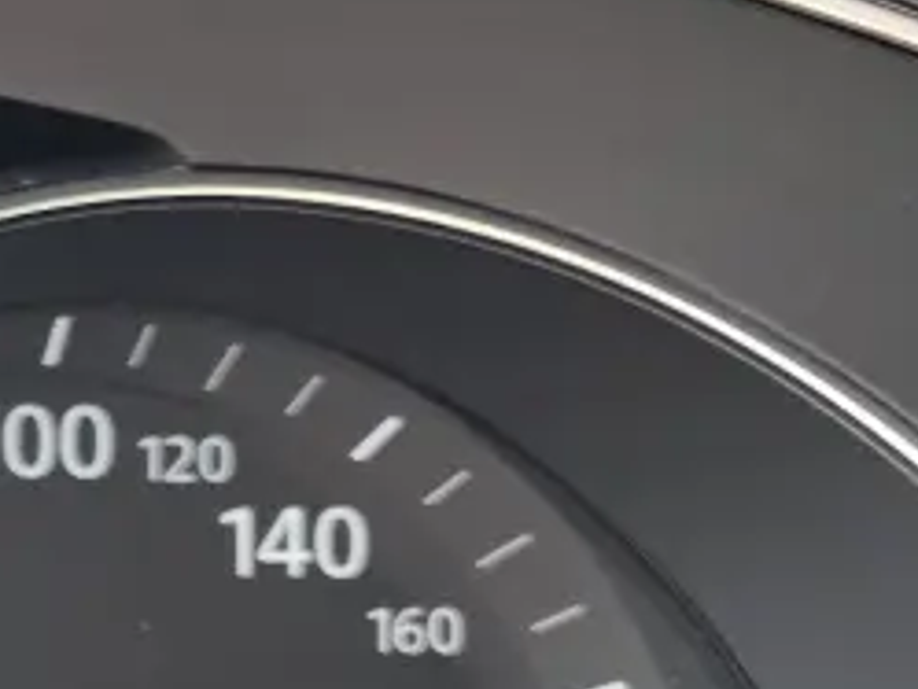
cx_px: -1250
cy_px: 608
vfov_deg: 11.1
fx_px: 3529
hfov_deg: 12.1
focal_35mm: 133
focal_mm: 6.3
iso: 80
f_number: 1.7
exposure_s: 1/180
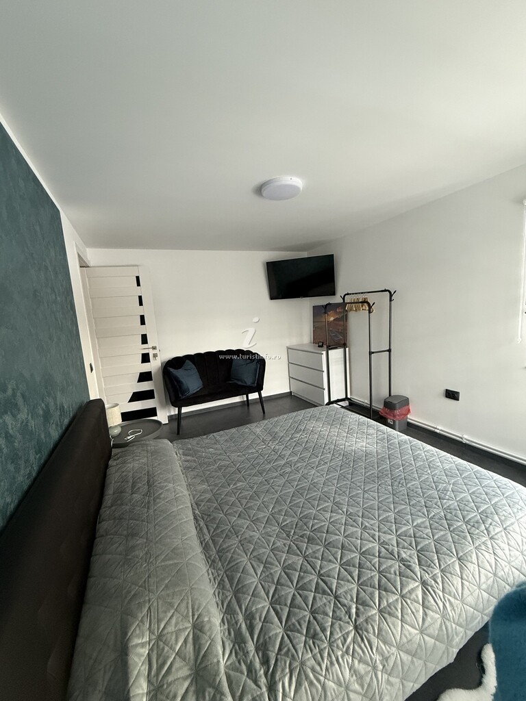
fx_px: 284
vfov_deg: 102.1
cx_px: 263
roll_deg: +4.2
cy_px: 350
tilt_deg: -7.8
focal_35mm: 14
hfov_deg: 85.7
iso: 500
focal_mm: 2.22
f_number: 2.2
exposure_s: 1/60
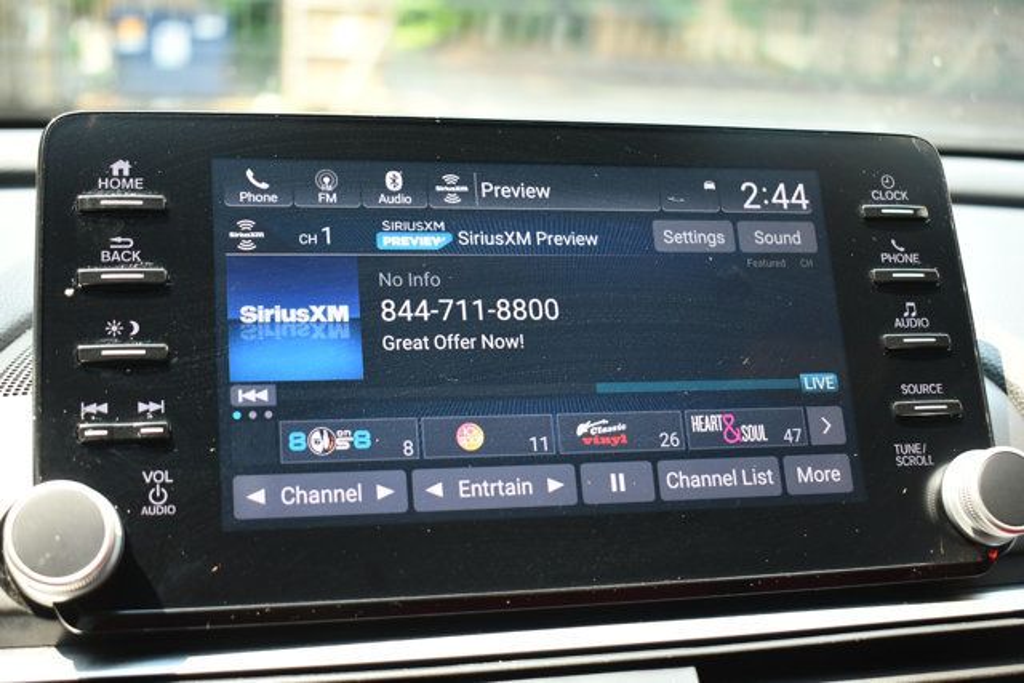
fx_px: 1366
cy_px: 342
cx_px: 512
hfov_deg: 41.1
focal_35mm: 48
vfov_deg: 28.1
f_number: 4.5
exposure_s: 1/200
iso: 800
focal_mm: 32
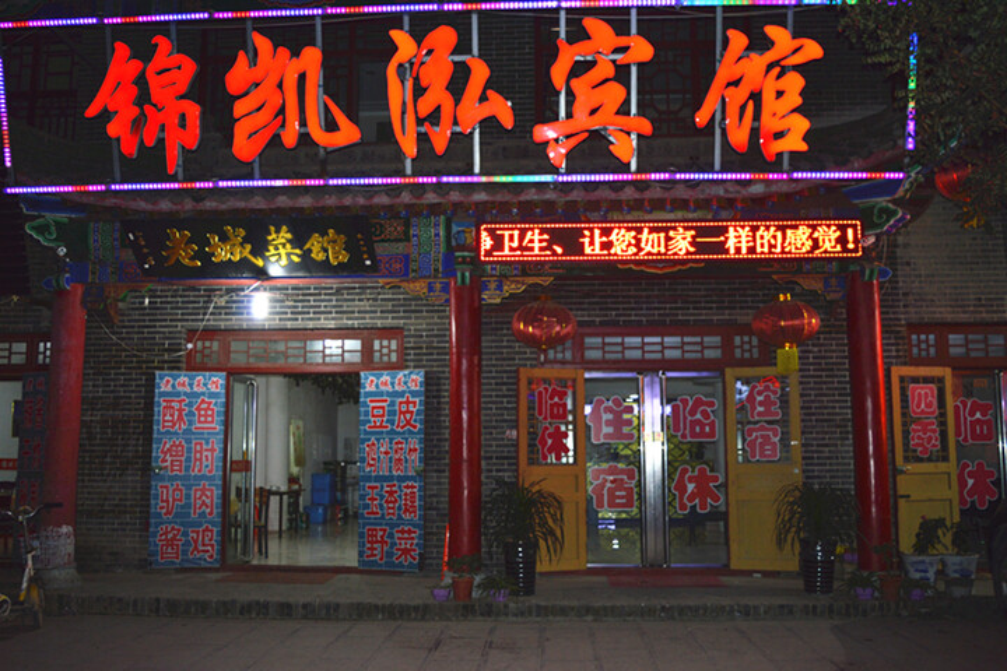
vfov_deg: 40.0
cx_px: 504
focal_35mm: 33
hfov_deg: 57.2
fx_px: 923
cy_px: 336
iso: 400
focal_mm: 22
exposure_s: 1/60
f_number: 4
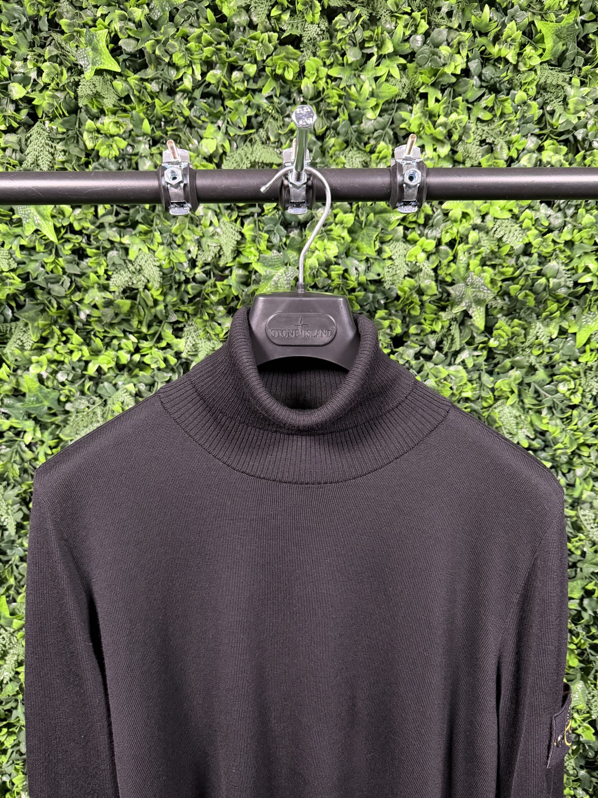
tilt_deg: -9.5
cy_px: 399
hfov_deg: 56.8
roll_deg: +0.5
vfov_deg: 71.6
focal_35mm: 24
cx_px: 299
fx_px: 553
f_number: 1.78
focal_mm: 6.76
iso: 800
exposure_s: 1/45
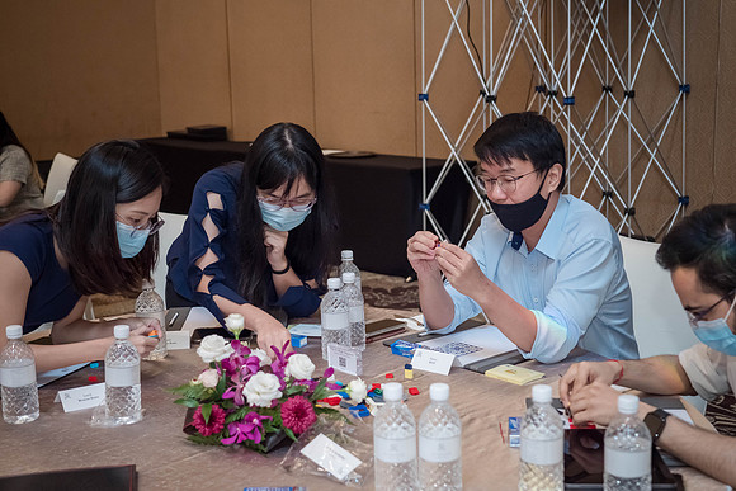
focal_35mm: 53
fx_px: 1085
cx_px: 368
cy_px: 246
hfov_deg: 37.5
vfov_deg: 25.5
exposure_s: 1/60
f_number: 2.2
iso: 800
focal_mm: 25
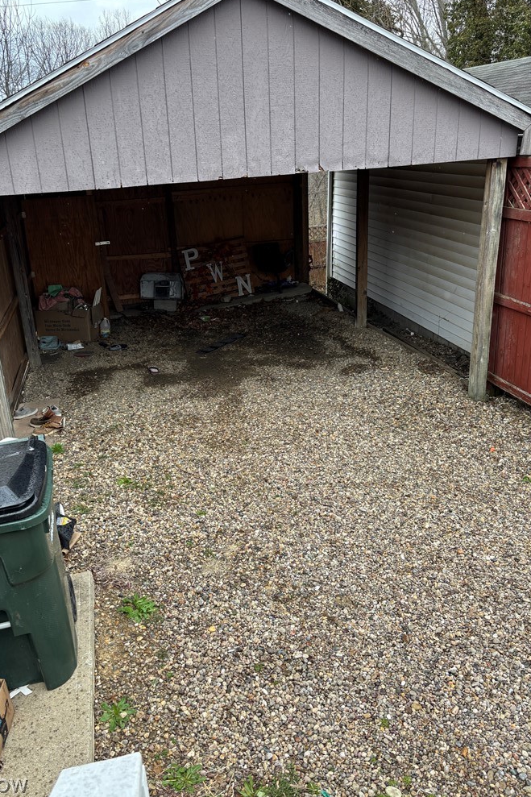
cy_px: 389
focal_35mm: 28
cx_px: 226
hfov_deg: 46.2
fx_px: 620
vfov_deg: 65.5
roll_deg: +2.3
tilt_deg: -21.6
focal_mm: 5.96
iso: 50
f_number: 1.6
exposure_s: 1/446
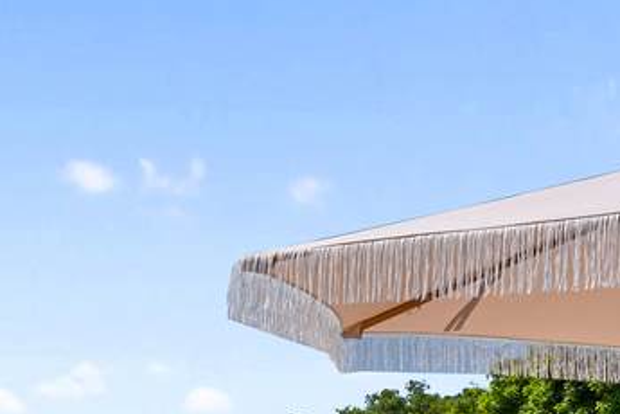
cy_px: 523
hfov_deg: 31.9
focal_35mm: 63
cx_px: 286
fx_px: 1085
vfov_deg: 20.0
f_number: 8
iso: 320
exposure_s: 1/1600
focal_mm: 17
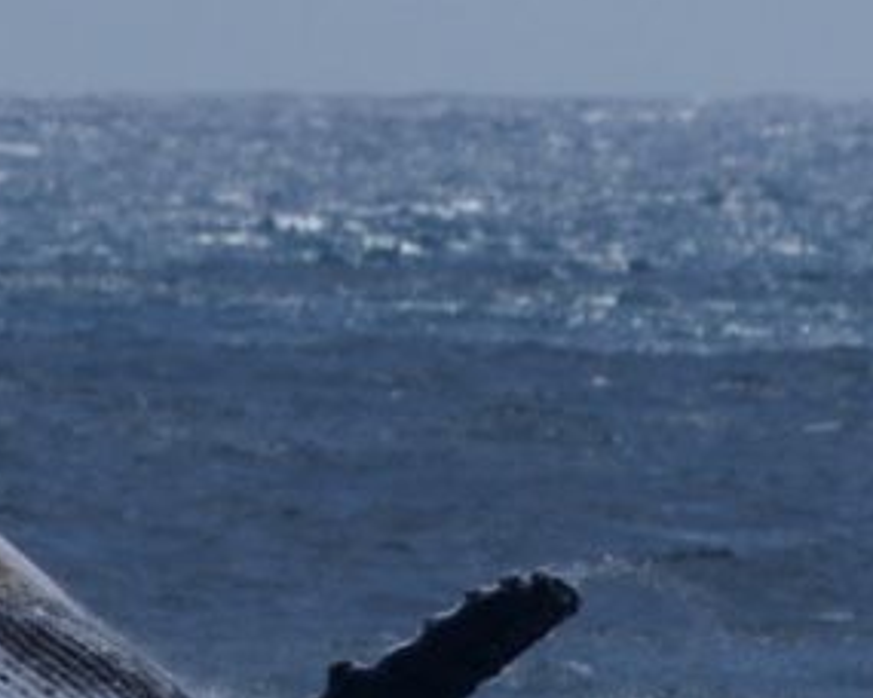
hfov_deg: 1.2
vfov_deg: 1.0
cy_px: 595
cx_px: 196
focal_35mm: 1578
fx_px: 40771
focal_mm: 600
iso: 500
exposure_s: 1/3200
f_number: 8
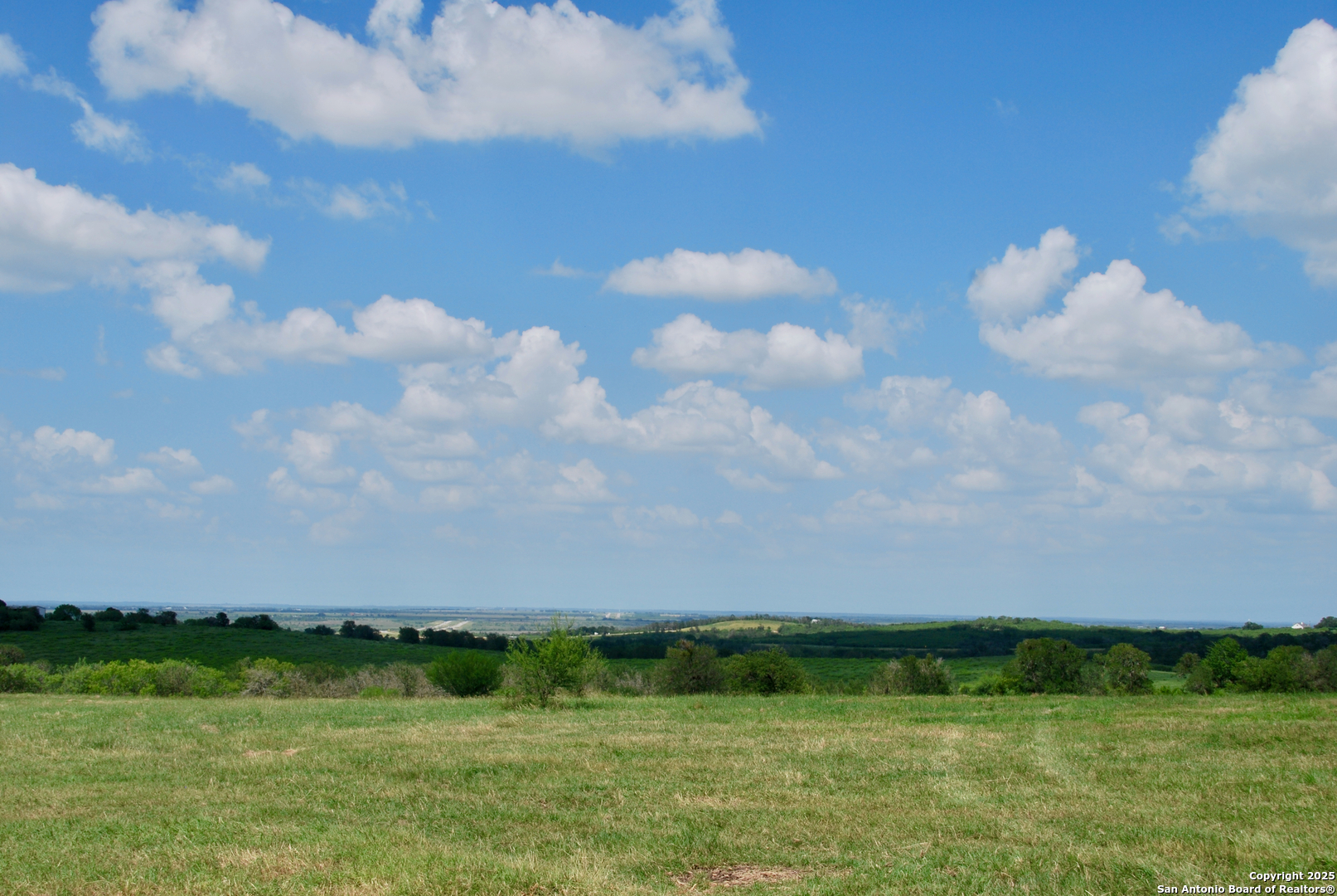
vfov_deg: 30.9
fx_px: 1618
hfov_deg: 44.9
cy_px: 448
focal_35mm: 44
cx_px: 668
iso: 100
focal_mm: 29
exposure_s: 1/320
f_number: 9
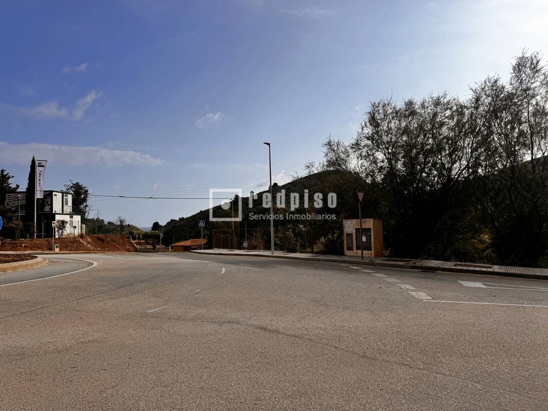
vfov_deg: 56.8
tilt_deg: +2.5
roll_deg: +2.3
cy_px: 206
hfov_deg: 71.6
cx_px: 274
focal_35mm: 24
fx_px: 380
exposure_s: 1/7937
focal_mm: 6.76
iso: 80
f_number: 1.78
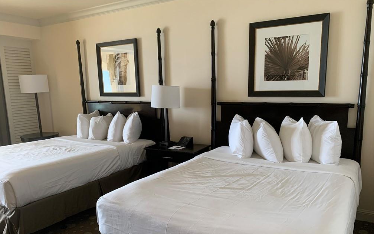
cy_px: 141
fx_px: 285
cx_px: 184
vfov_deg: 44.3
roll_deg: +1.0
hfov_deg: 66.5
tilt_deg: -11.2
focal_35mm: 28
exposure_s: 1/60
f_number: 1.8
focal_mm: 4.25
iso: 100
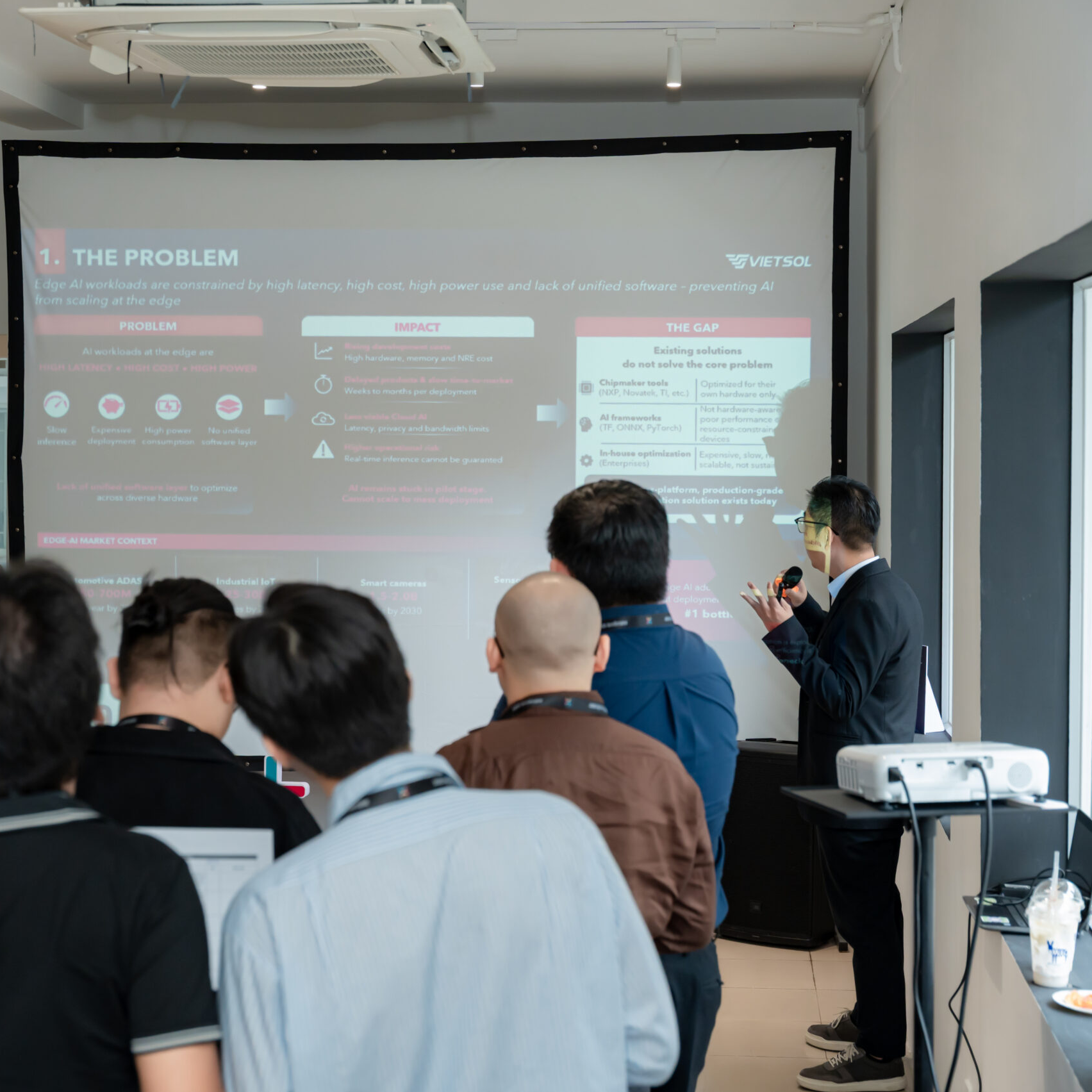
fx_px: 2169
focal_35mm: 61
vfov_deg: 28.3
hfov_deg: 28.0
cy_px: 546
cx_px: 345
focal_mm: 47.6
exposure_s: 1/200
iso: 1600
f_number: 4
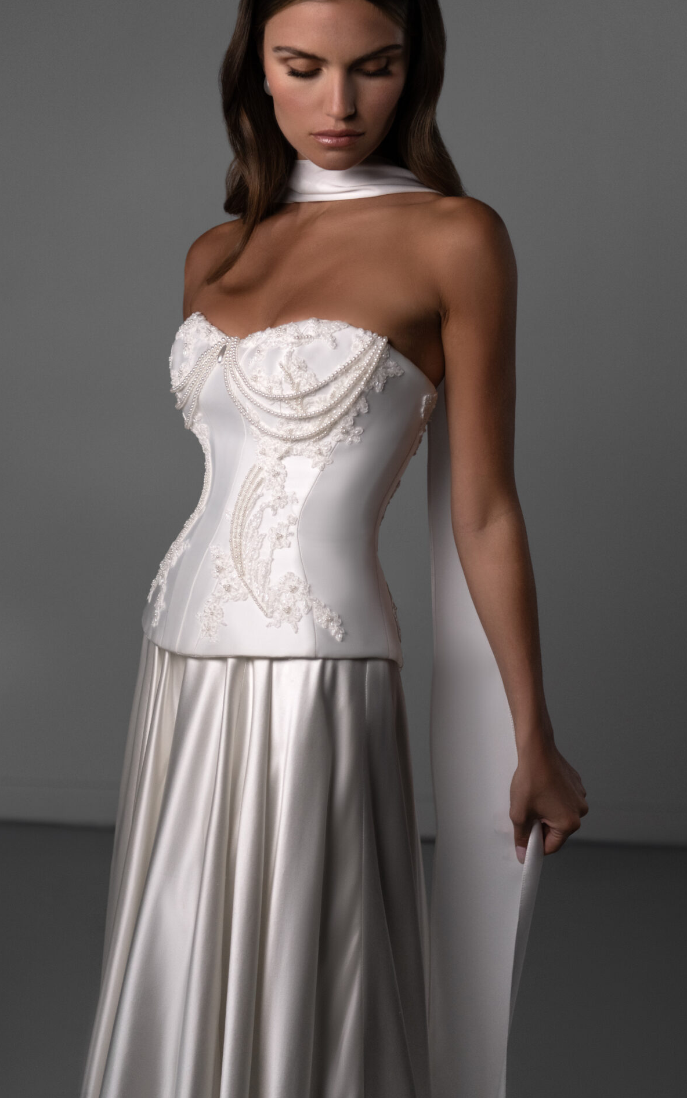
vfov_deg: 33.0
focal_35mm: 62
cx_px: 322
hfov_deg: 21.0
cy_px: 556
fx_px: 1857
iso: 800
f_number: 2.8
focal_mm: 60
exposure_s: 1/4000
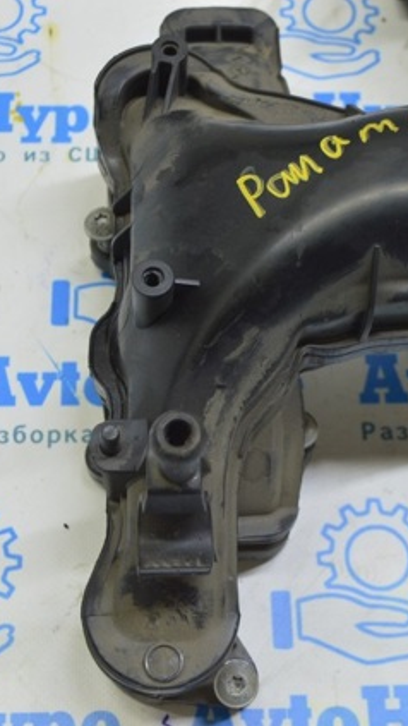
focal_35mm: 57
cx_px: 180
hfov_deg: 21.1
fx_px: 1096
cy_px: 363
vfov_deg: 36.6
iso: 400
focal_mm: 24
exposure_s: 1/20
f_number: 5.6
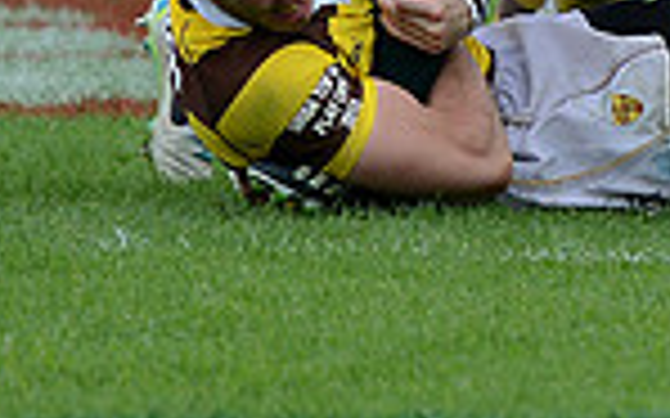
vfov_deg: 1.6
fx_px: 14493
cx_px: 625
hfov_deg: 2.6
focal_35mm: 794
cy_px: -434
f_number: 2.8
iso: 400
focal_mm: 200
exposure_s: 1/800
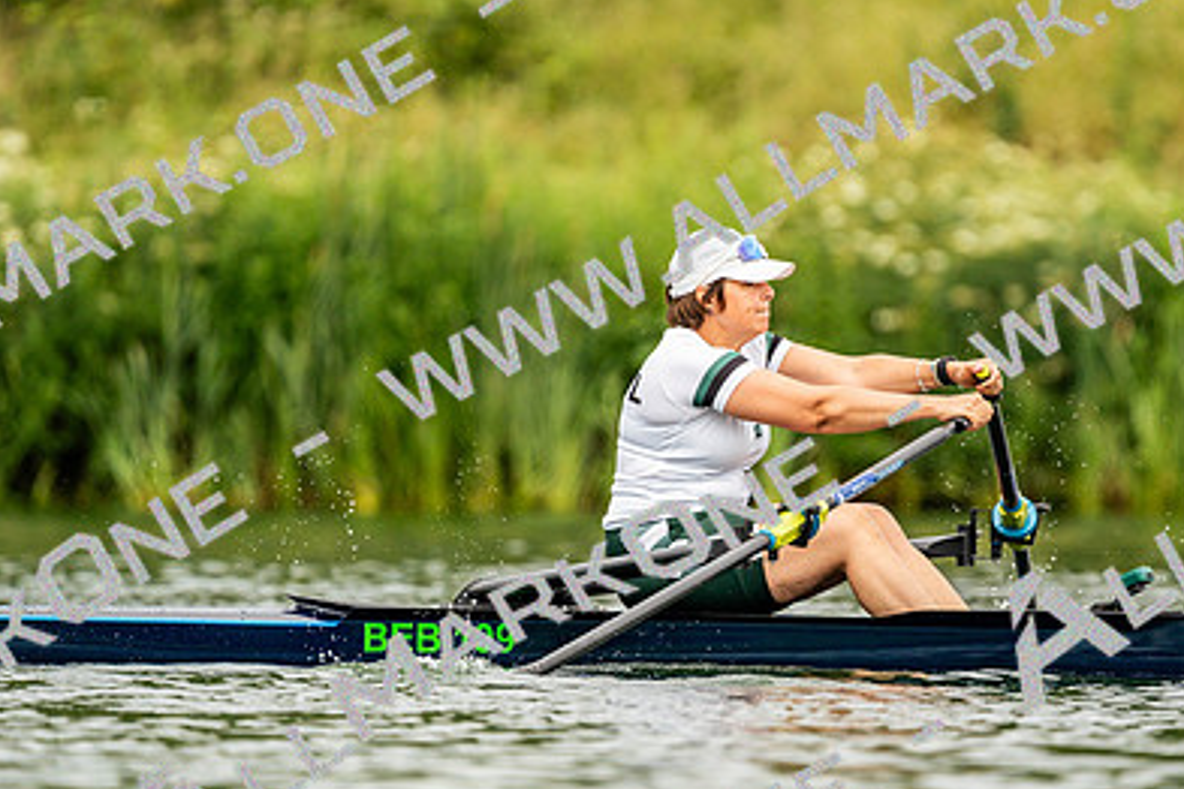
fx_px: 29104
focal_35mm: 885
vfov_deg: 1.6
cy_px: 429
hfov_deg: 2.3
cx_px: 750
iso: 500
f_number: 6.3
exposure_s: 1/2000
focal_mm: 600
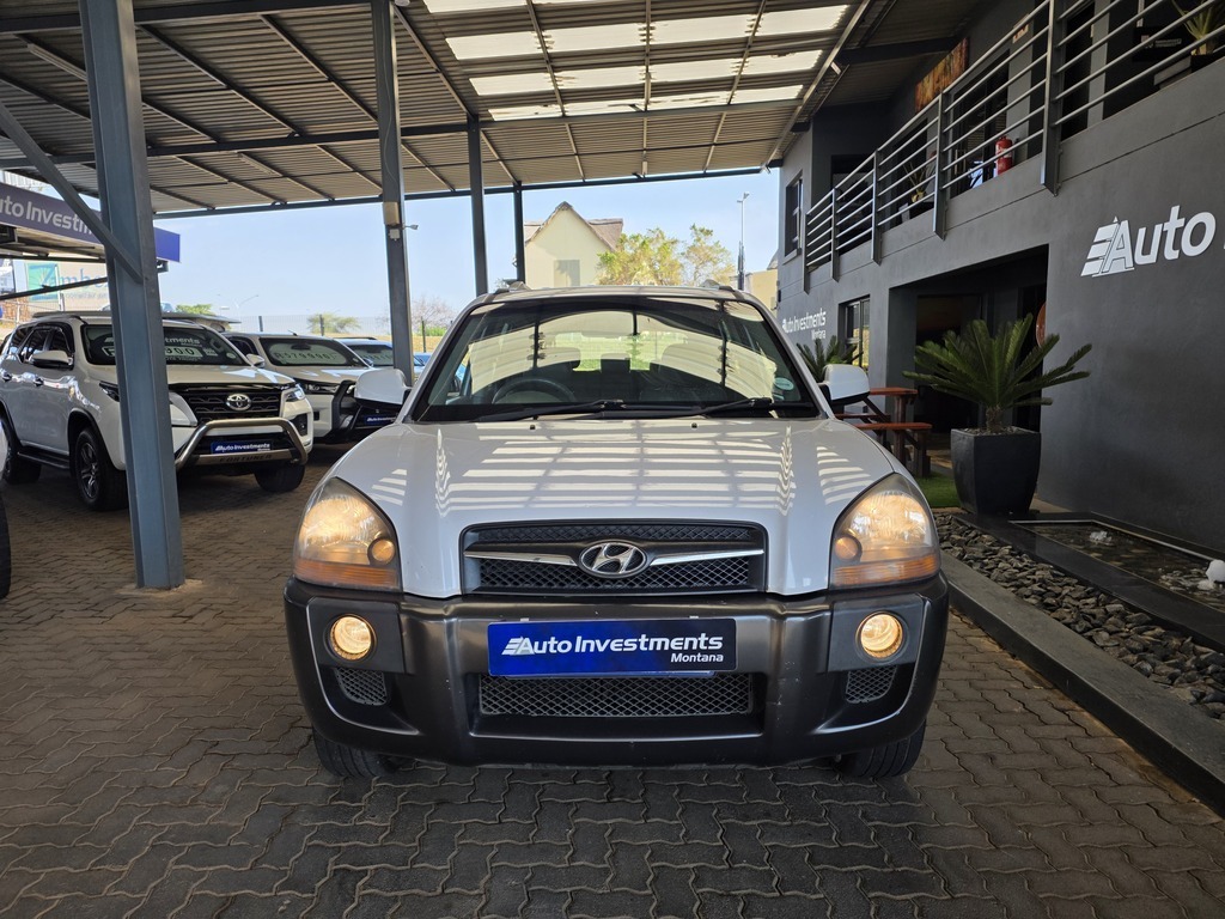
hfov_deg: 73.9
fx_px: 814
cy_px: 460
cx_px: 612
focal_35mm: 23
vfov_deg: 58.9
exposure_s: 1/1563
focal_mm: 6.25
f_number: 1.7
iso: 80
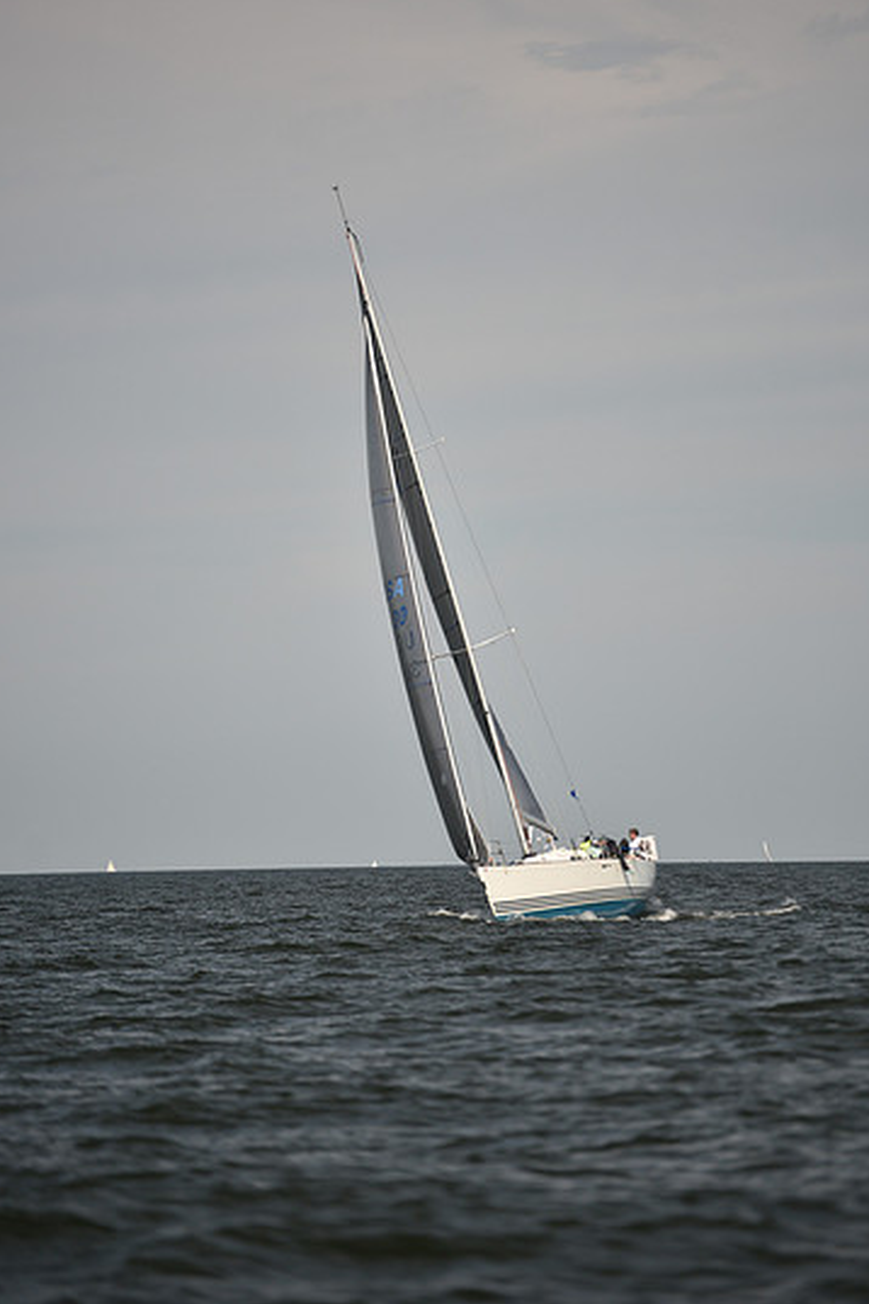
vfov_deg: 9.5
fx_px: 7820
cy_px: 629
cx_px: 431
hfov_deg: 6.4
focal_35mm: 216
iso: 250
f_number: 2.8
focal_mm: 200
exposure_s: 1/2500
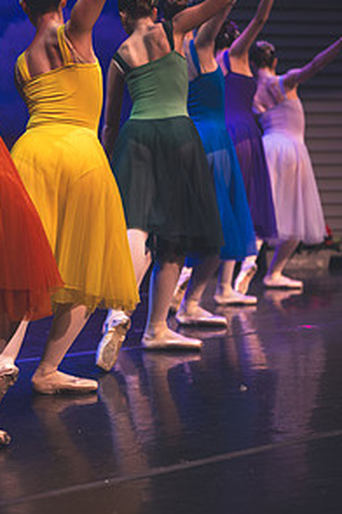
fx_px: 1525
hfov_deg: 12.8
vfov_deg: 19.1
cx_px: 87
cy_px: 213
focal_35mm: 107
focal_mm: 70
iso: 900
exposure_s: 1/250
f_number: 2.8
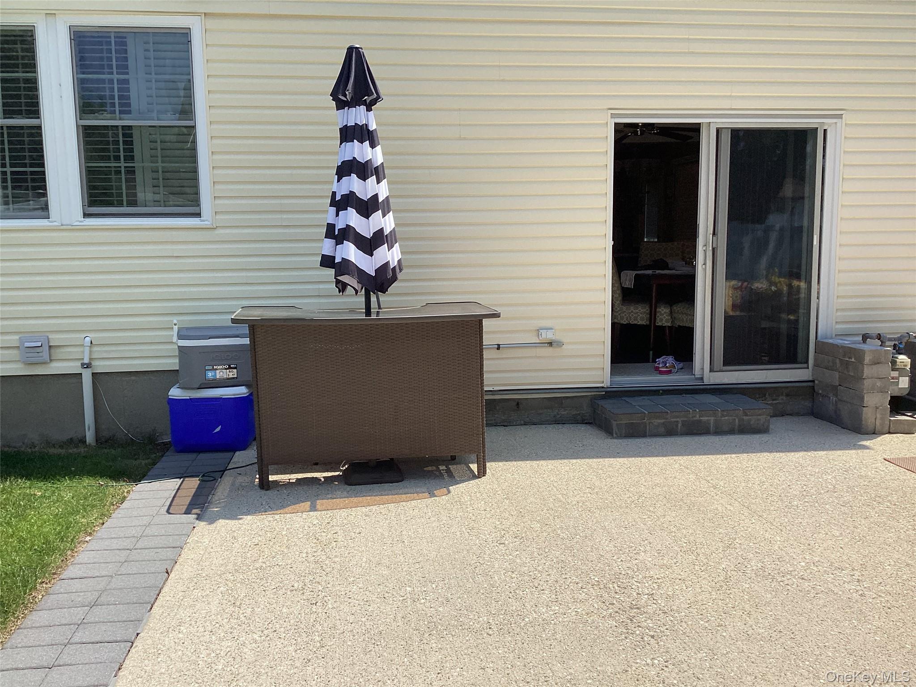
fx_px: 820
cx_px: 458
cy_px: 344
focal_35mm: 31
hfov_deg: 58.4
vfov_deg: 45.4
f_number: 2.4
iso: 25
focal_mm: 3.3
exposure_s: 1/1181
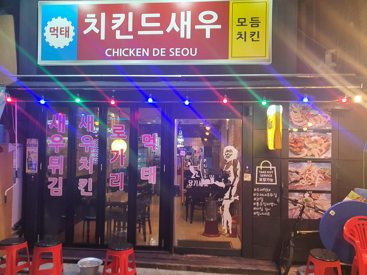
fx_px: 276
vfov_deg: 53.1
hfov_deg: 67.3
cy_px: 138
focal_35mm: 26
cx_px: 184
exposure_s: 1/120
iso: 320
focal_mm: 4.3
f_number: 1.5
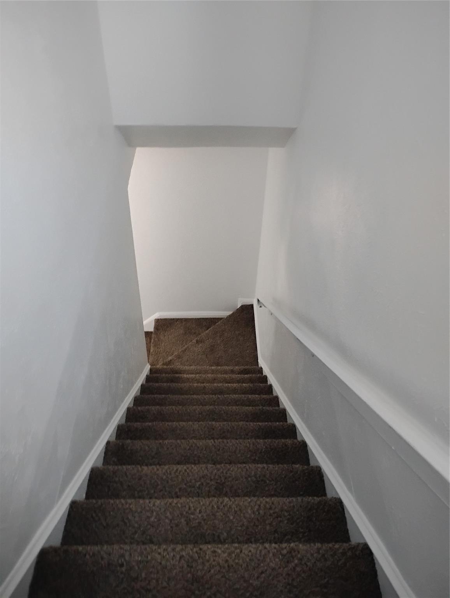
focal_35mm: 28
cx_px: 225
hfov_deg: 49.8
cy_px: 299
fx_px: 484
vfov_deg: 63.4
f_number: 1.8
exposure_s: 1/30
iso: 3216
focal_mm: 4.26
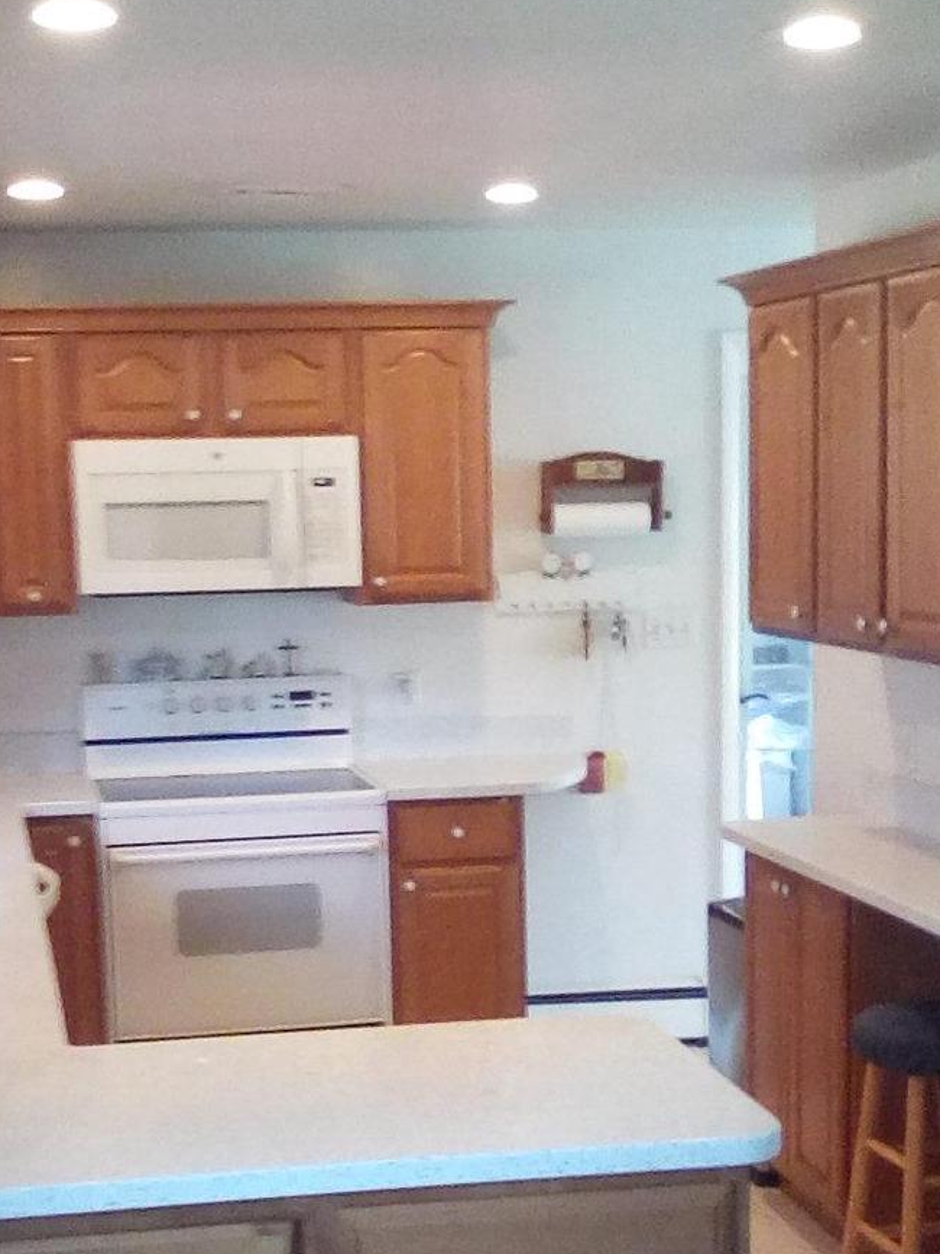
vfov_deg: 31.0
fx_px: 2245
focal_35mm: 62
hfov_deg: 23.6
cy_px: 813
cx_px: 377
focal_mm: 2.9
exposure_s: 1/25
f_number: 2.8
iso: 179
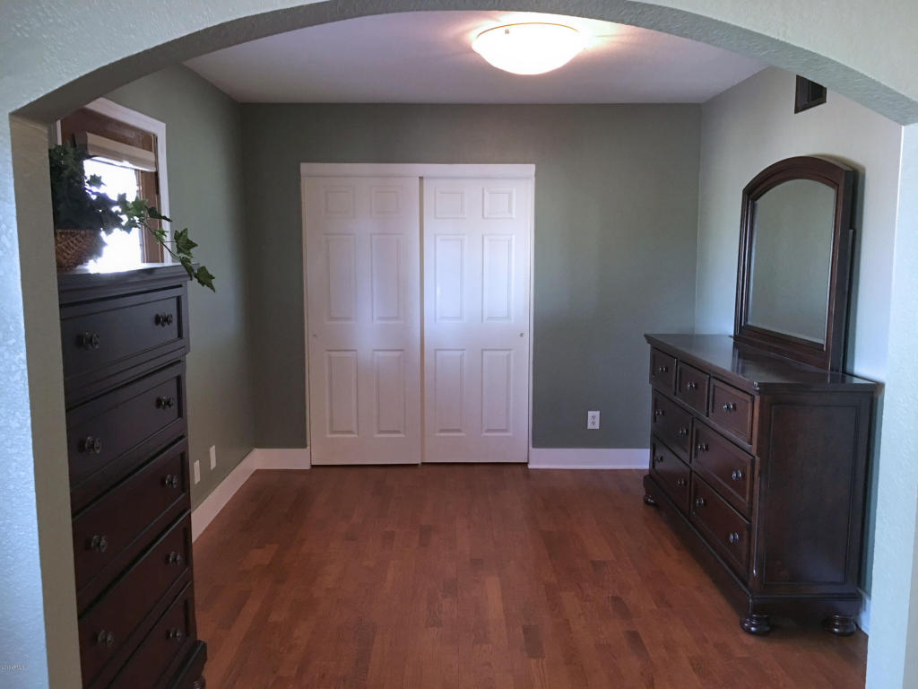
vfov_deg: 48.2
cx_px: 459
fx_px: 769
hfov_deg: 61.7
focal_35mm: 29
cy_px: 344
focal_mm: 4.15
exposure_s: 1/4
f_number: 2.2
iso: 50
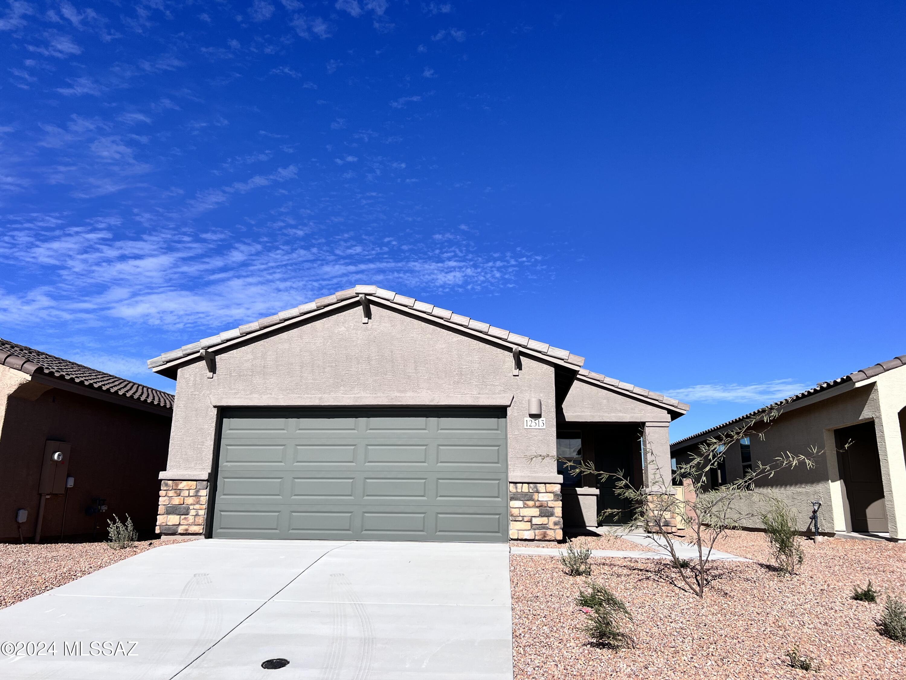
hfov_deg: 67.3
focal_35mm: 26
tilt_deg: +13.4
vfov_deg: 53.1
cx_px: 453
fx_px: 680
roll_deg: -0.9
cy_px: 340
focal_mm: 5.7
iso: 50
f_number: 1.5
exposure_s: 1/6579
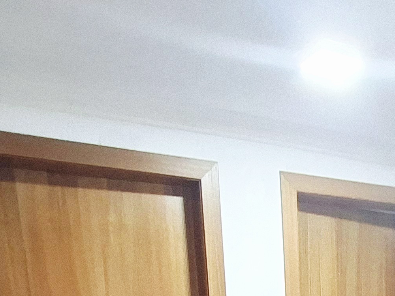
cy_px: 483
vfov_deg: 21.7
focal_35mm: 52
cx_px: 422
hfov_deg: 32.8
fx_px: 593
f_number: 2.2
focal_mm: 1.74
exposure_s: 1/24
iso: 250
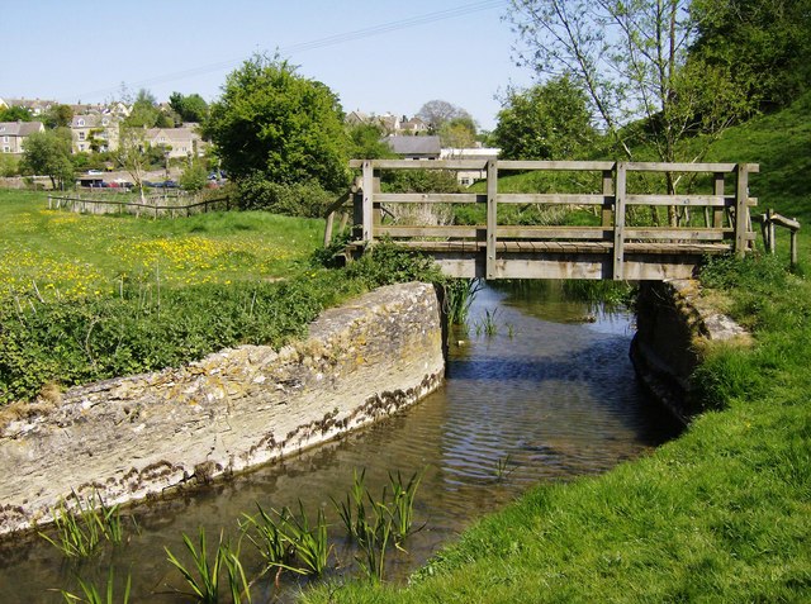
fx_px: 842
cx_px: 406
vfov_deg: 39.5
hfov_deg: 51.5
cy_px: 302
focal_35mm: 36
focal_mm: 6
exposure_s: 1/639
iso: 100
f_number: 4.7
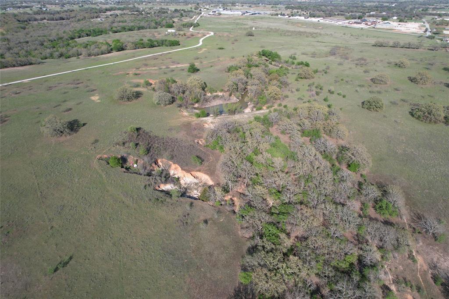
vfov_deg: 57.2
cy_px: 150
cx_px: 224
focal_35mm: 22
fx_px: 274
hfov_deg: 78.6
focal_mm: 8.38
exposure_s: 1/1250
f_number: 2.8
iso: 100
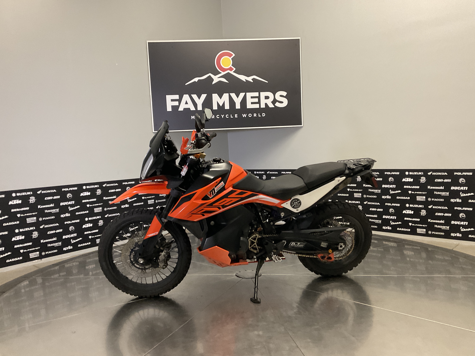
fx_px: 398
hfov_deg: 61.7
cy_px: 178
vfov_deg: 48.2
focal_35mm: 29
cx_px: 238
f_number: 1.8
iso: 200
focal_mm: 3
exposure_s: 1/60
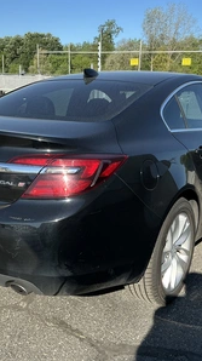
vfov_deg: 49.4
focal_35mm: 41
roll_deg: -1.9
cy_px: 180
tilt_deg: -11.8
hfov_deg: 28.9
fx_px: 392
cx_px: 86
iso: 25
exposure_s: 1/944
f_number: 1.8
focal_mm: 3
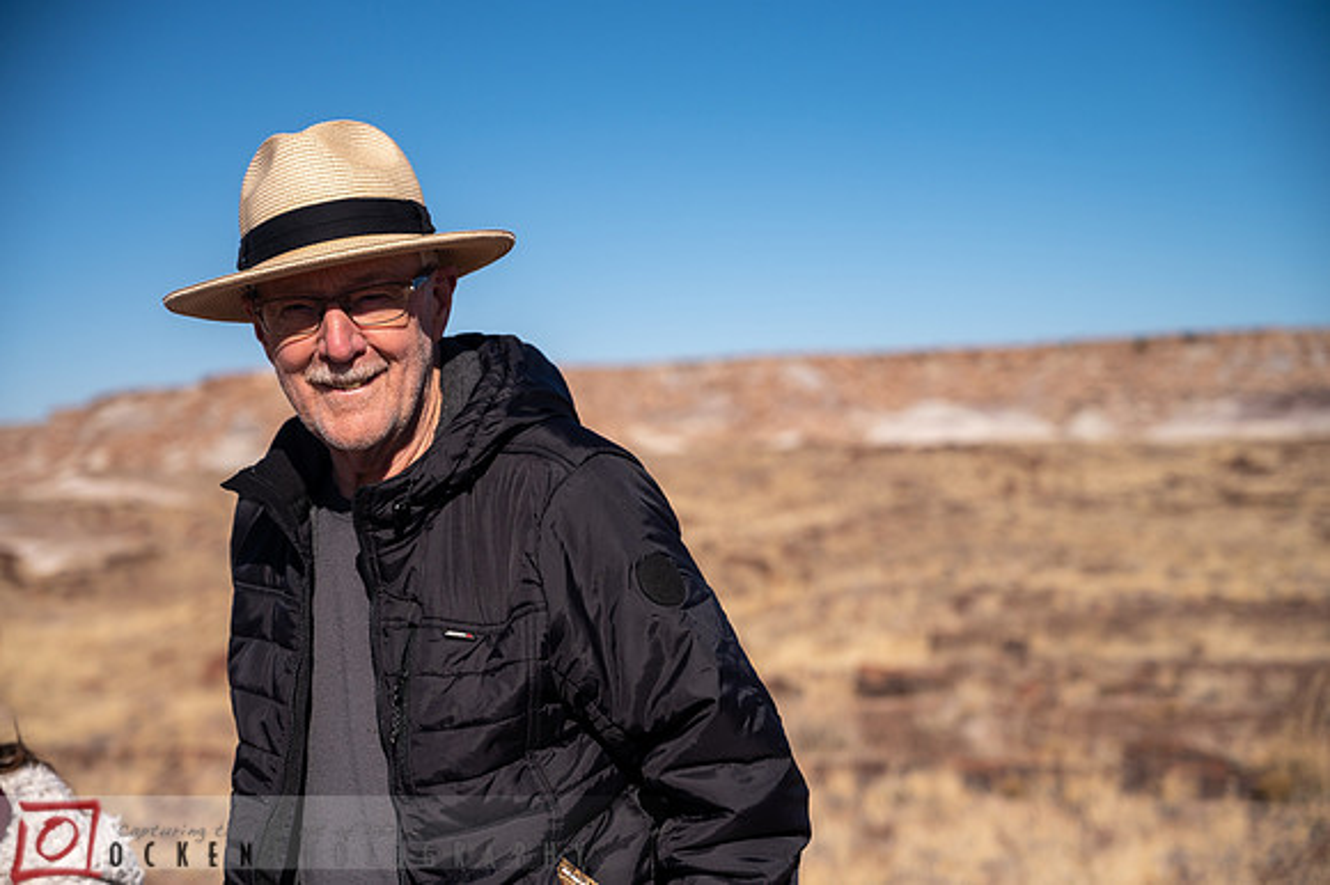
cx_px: 665
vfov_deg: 19.4
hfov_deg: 28.9
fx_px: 2585
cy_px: 442
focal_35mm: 70
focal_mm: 70
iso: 200
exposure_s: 1/5000
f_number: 4
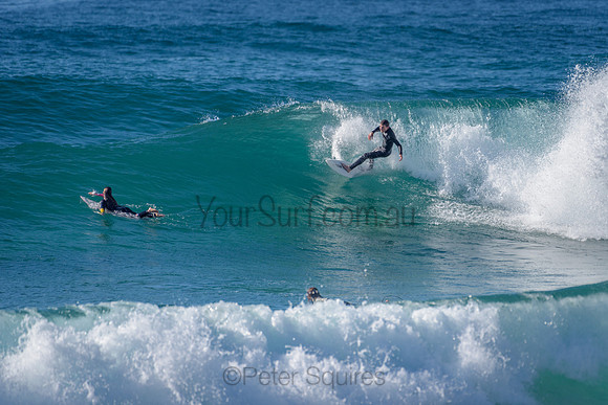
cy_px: 164
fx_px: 10352
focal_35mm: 613
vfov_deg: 2.2
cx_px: 373
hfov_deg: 3.4
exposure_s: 1/2000
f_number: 5.6
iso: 180
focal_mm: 500
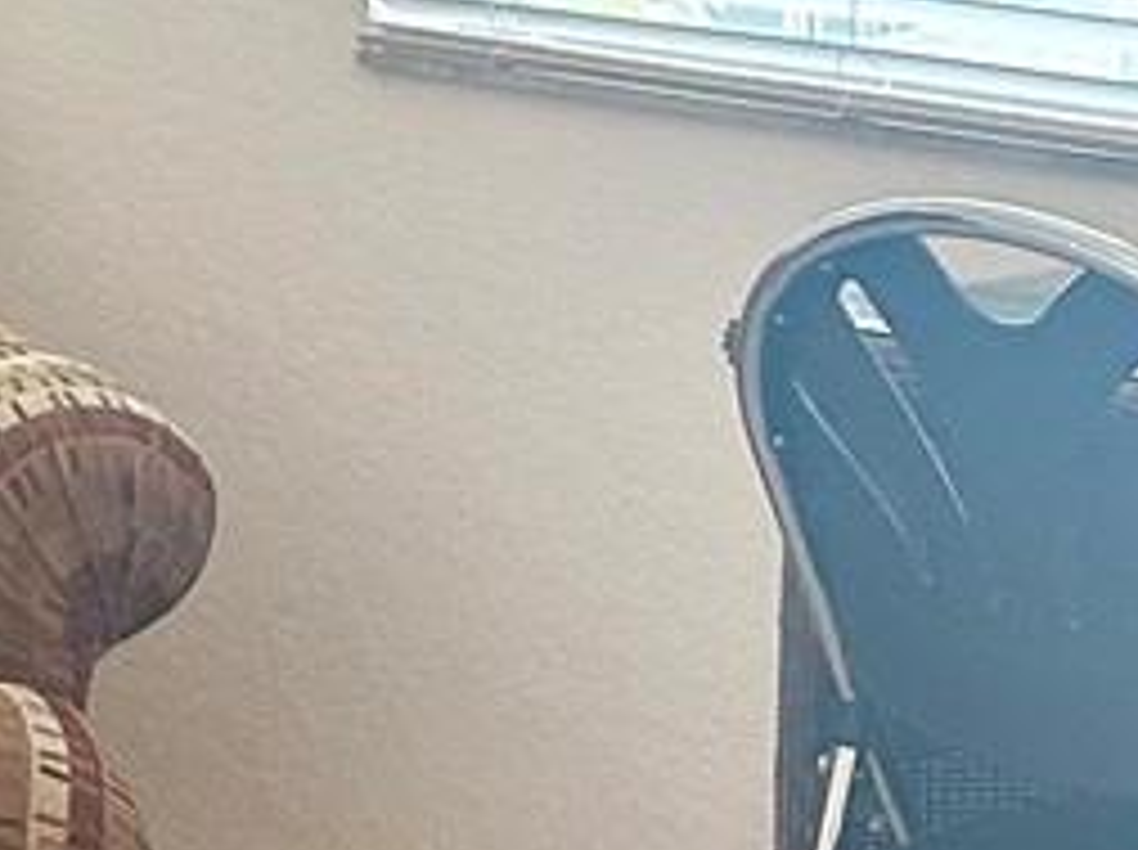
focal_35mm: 152
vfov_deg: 9.4
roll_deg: -1.5
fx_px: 4990
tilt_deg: -1.5
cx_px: -1232
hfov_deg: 11.5
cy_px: -481
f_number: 1.78
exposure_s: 1/120
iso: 200
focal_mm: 6.86
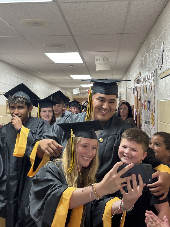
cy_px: 112
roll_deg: +1.6
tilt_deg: +2.0
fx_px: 321
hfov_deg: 29.7
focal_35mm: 49
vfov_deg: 38.9
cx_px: 84
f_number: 1.78
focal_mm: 6.76
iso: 250
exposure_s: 1/40
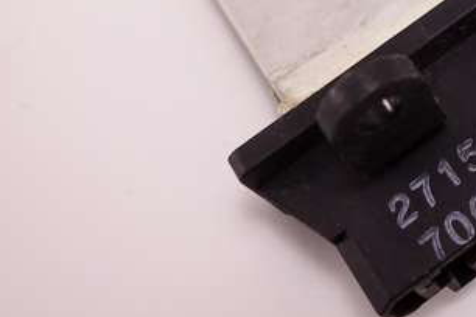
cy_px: -35
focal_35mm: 75
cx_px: 425
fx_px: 992
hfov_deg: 26.1
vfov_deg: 17.5
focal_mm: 10.4
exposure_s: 1/100
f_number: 2.8
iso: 125
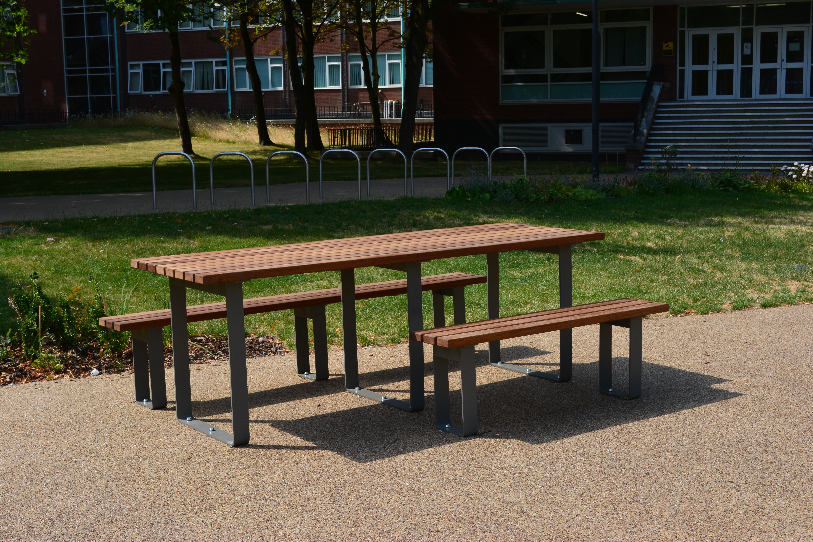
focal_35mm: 52
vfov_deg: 25.8
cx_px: 406
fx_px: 1186
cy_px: 271
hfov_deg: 37.9
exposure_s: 1/250
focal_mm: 35
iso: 250
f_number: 10
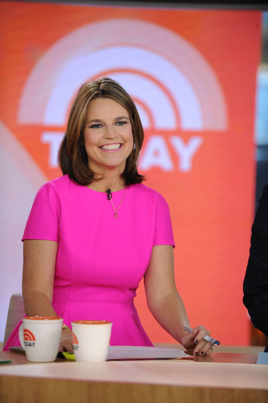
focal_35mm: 200
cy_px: 202
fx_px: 2236
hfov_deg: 6.9
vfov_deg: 10.3
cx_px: 134
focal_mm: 200
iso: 1600
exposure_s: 1/200
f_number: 3.5
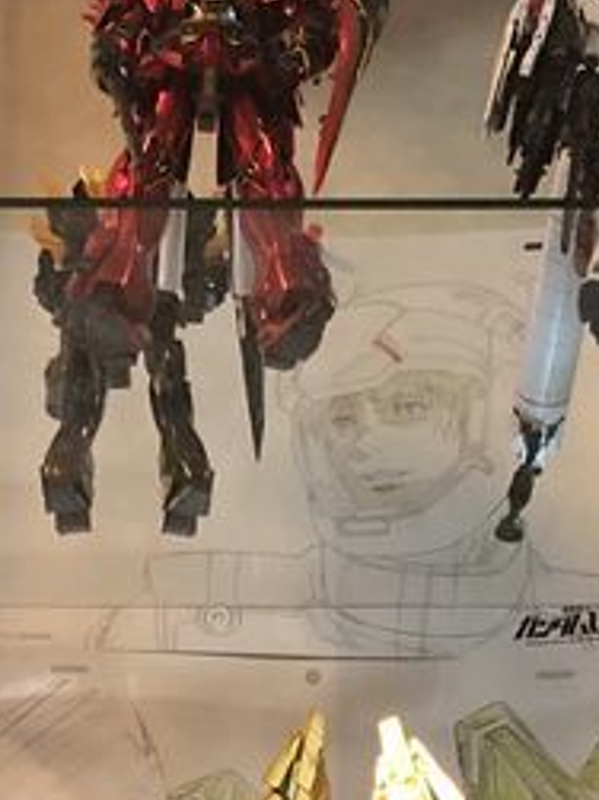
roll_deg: -1.0
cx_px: 363
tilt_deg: +19.4
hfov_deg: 11.1
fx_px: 3094
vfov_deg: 14.4
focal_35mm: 134
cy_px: 905
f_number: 1.8
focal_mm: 3.99
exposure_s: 1/14
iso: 100
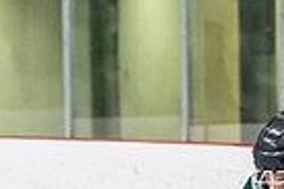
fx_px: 3518
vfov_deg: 3.1
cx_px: 346
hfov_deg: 4.6
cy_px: 415
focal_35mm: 446
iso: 3200
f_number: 3.2
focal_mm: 70
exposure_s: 1/640
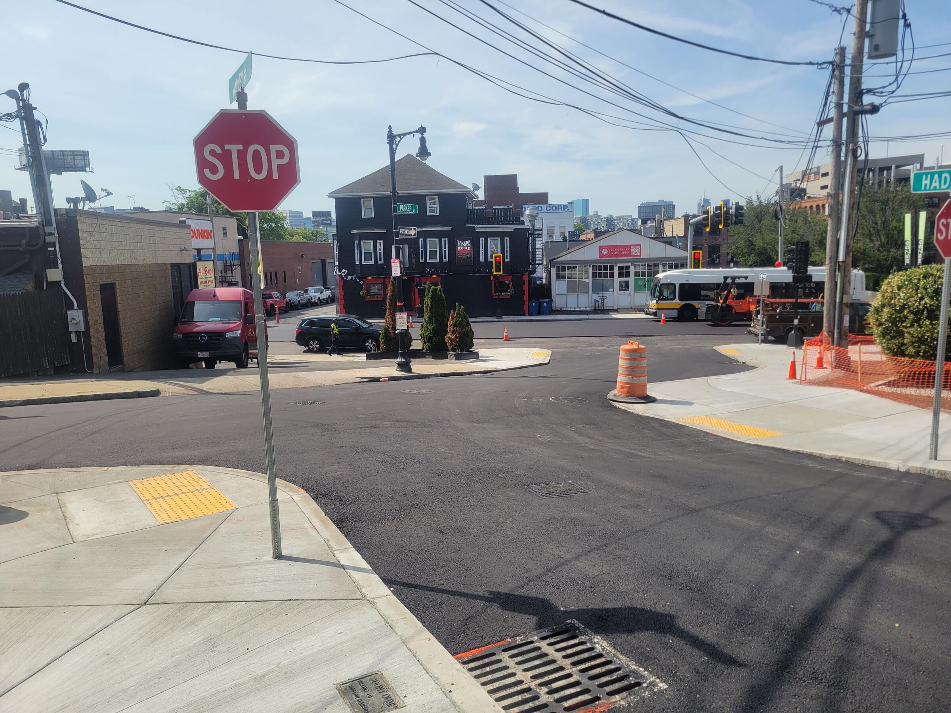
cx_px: 476
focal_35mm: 26
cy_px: 356
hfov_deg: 67.3
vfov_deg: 53.1
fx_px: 714
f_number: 1.8
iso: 40
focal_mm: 5.4
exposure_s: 1/2436
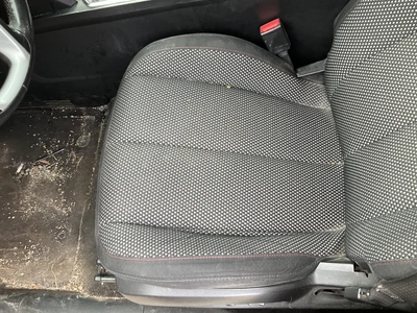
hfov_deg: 61.7
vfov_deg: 48.2
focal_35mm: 29
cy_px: 156
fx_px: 349
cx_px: 208
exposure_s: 1/122
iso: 64
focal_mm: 3
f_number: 1.8
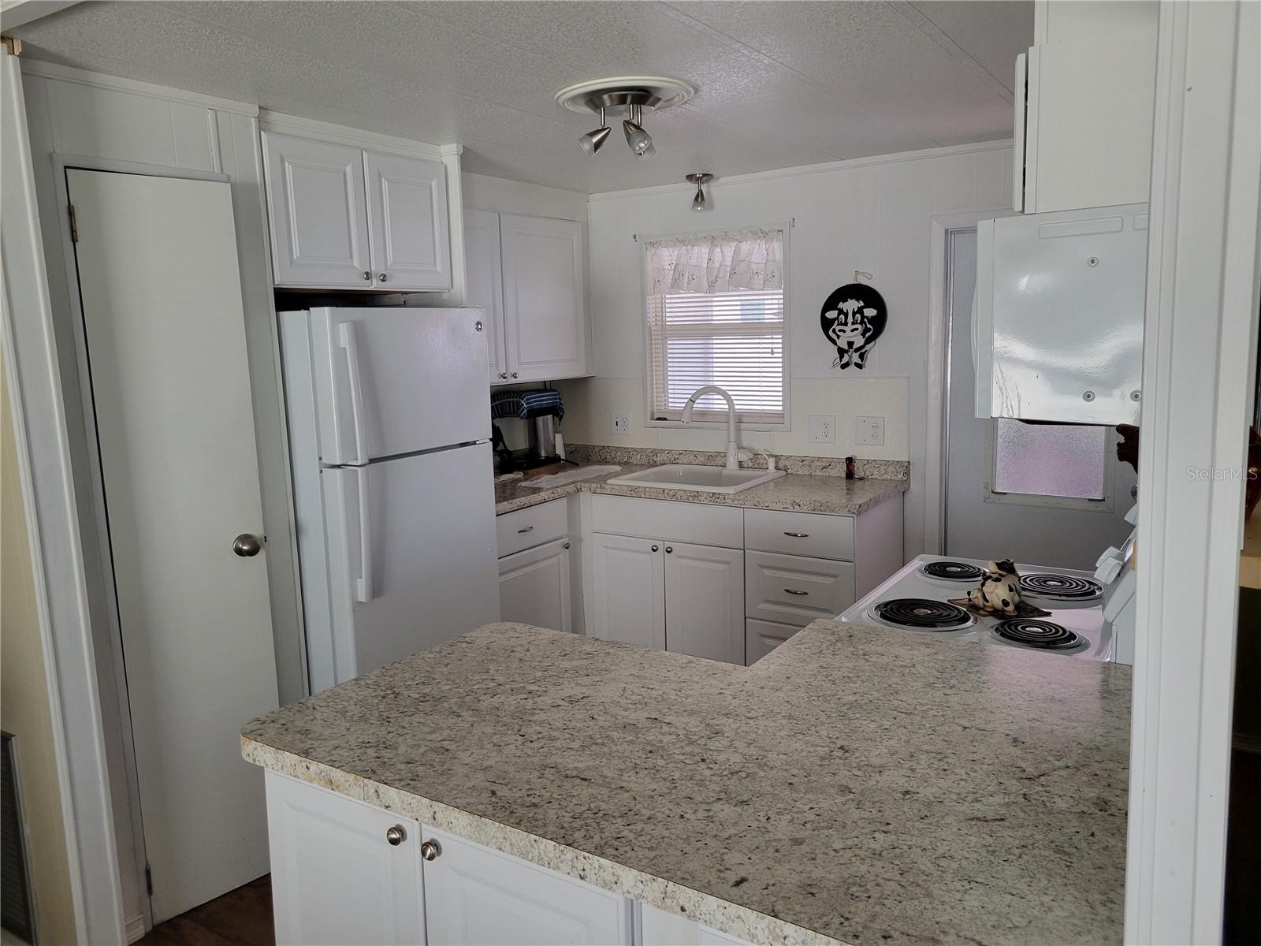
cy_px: 473
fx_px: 947
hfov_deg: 67.3
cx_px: 630
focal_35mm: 26
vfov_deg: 53.1
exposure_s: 1/120
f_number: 1.8
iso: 160
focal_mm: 5.4
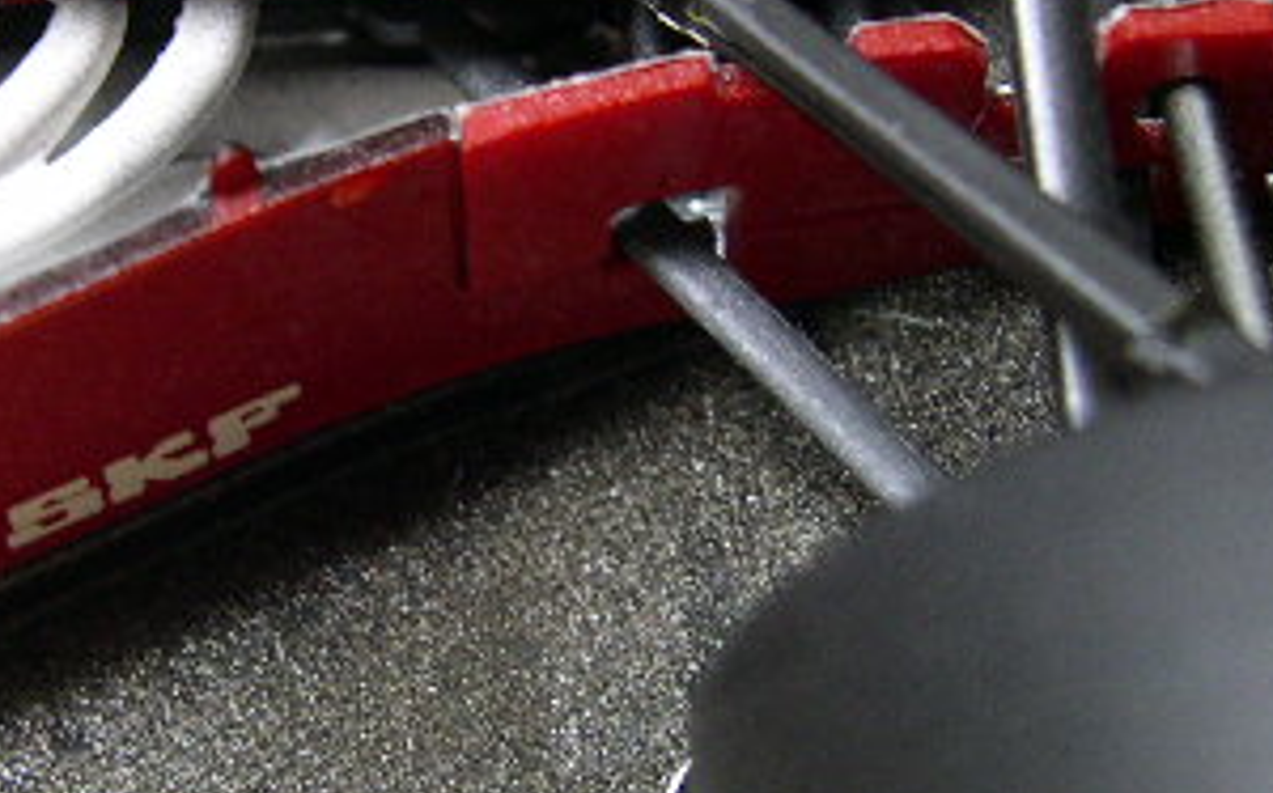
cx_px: 318
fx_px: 2981
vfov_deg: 15.2
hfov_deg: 23.8
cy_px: 377
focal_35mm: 86
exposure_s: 1/4.7
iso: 241
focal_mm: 8
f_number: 2.8
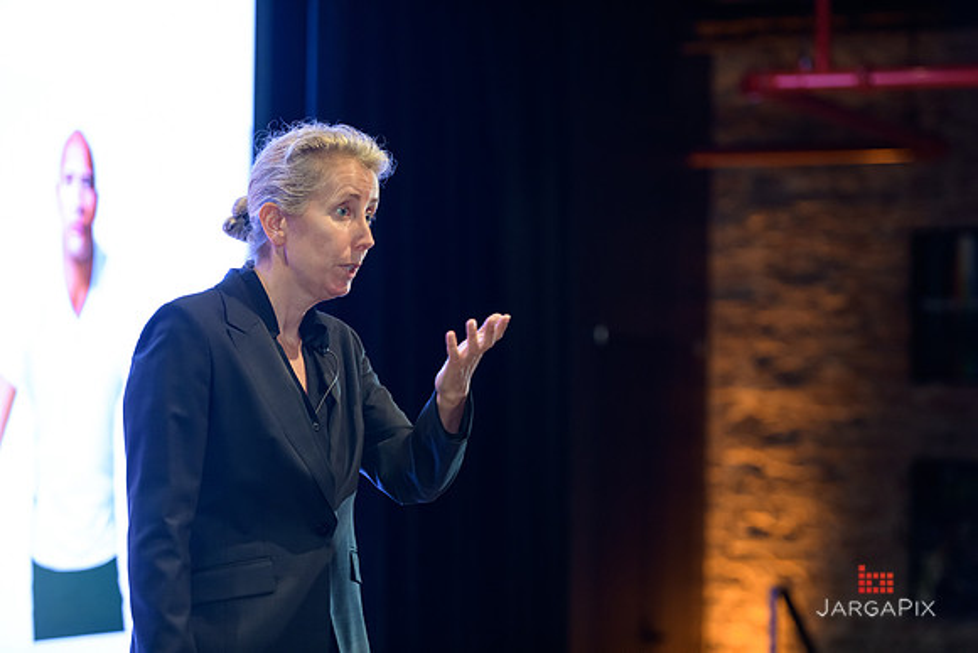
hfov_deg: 17.6
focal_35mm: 116
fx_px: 3152
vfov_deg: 11.8
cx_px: 489
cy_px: 326
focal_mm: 116
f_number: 3.2
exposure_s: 1/160
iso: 1600
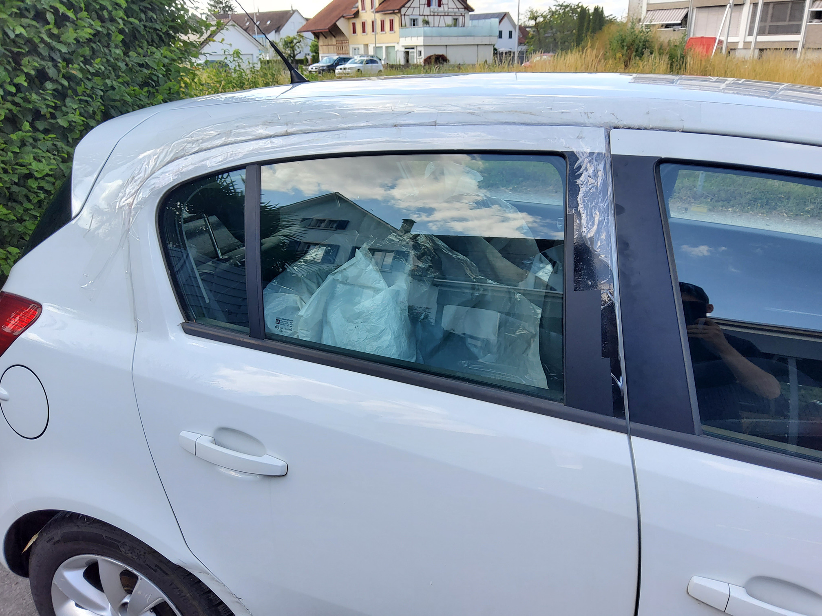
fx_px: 617
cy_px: 308
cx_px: 411
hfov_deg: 67.3
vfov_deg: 53.1
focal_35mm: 26
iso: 50
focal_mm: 3.08
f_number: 2
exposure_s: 1/322
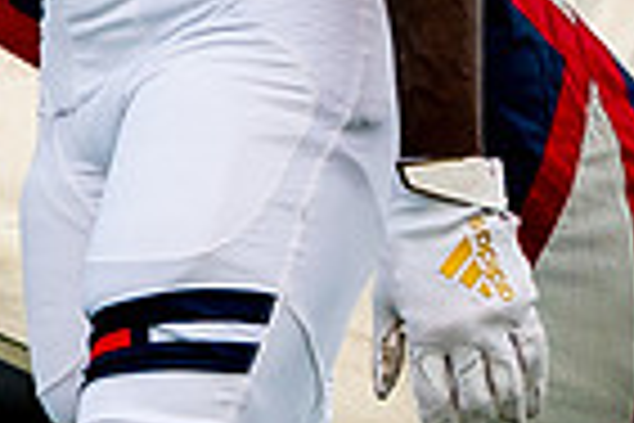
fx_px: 9580
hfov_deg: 3.8
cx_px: 278
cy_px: -282
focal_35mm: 544
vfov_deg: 2.5
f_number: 2.8
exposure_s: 1/1500
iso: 400
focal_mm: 70
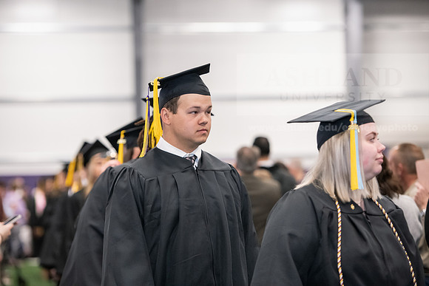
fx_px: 1549
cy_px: 143
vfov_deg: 10.6
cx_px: 214
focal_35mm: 130
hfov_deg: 15.8
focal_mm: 130
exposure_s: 1/200
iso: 3200
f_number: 3.2
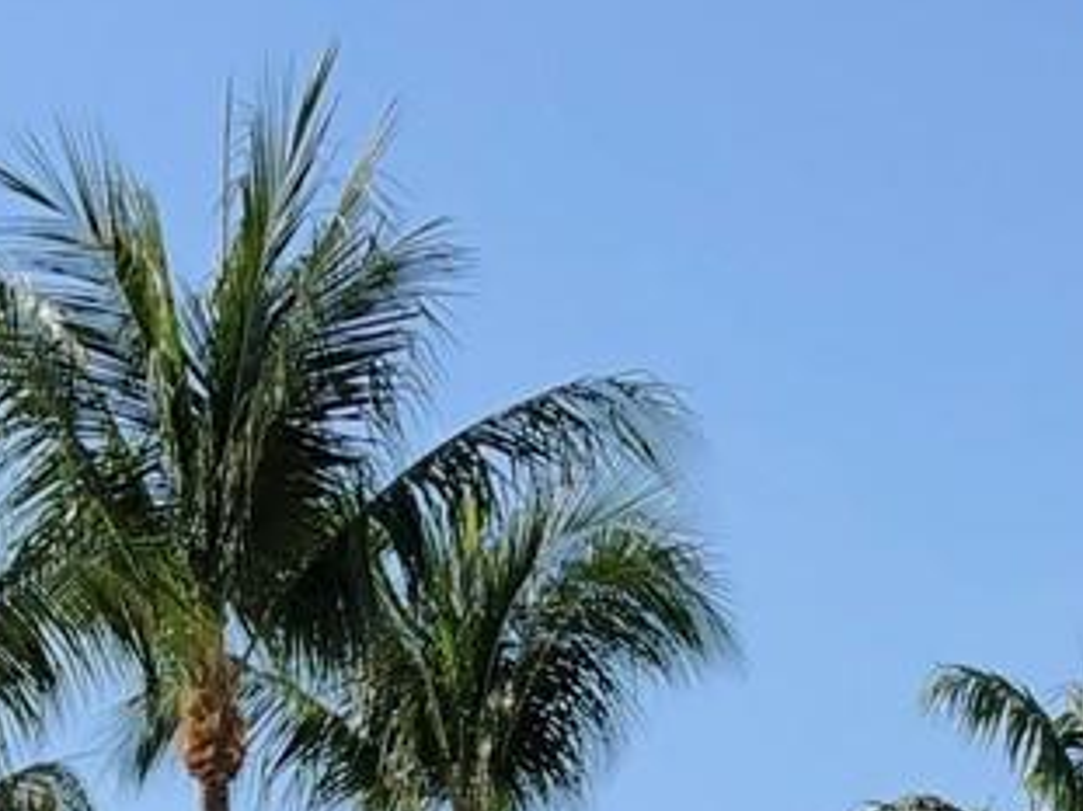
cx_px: 230
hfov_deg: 13.6
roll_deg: -0.2
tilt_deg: +1.5
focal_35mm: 144
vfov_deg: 9.3
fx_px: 4503
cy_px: 1914
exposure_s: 1/442
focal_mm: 3.99
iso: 20
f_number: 1.8
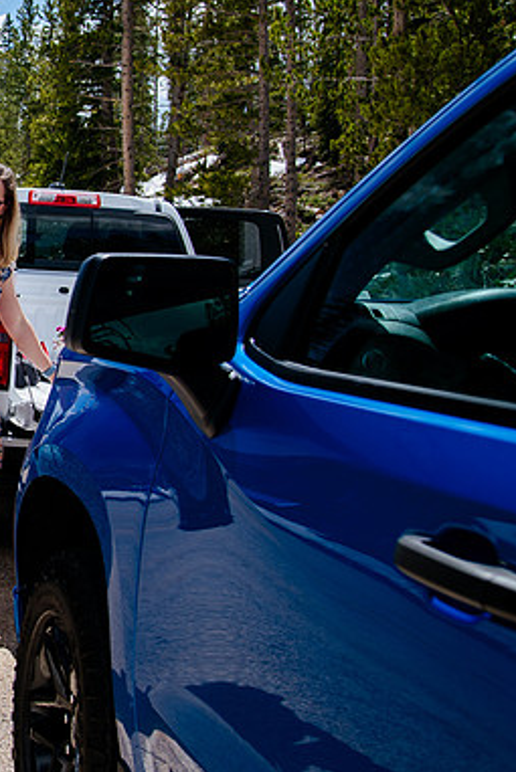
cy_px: 328
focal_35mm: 60
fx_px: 1289
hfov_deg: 20.4
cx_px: -184
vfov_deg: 33.3
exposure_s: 1/320
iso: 200
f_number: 5
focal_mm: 30
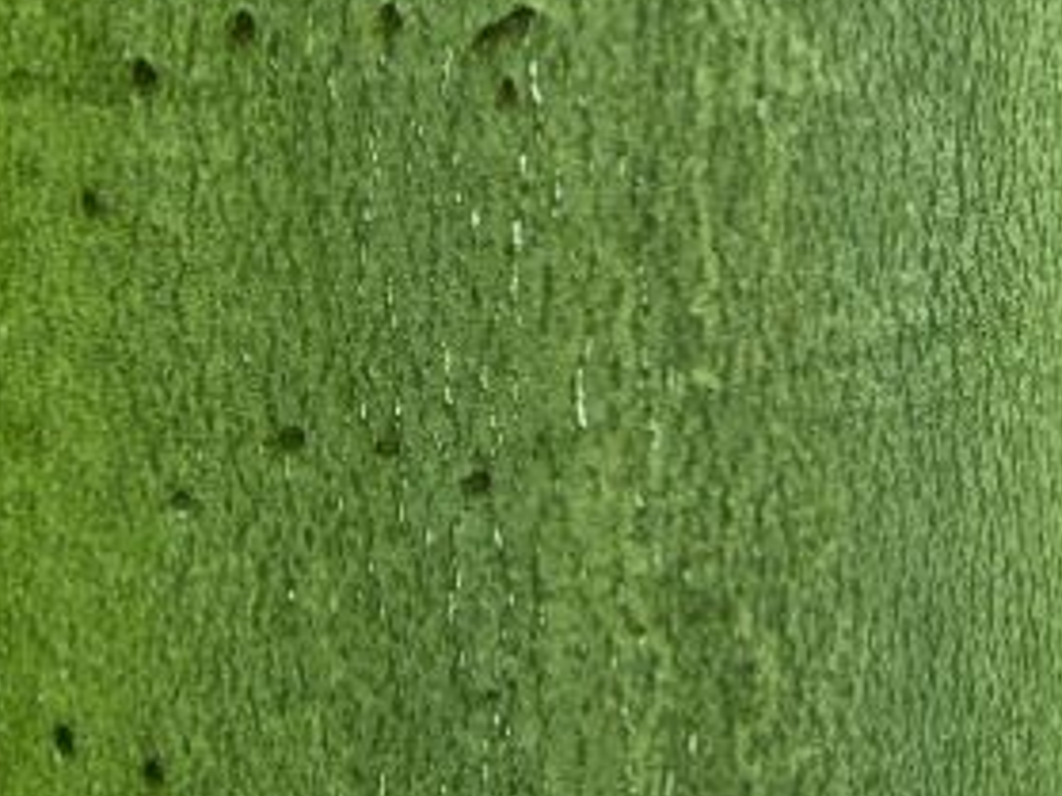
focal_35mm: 85
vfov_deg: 17.0
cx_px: 373
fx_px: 2607
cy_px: 4
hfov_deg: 22.9
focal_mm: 6
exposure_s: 1/30
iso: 100
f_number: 2.7
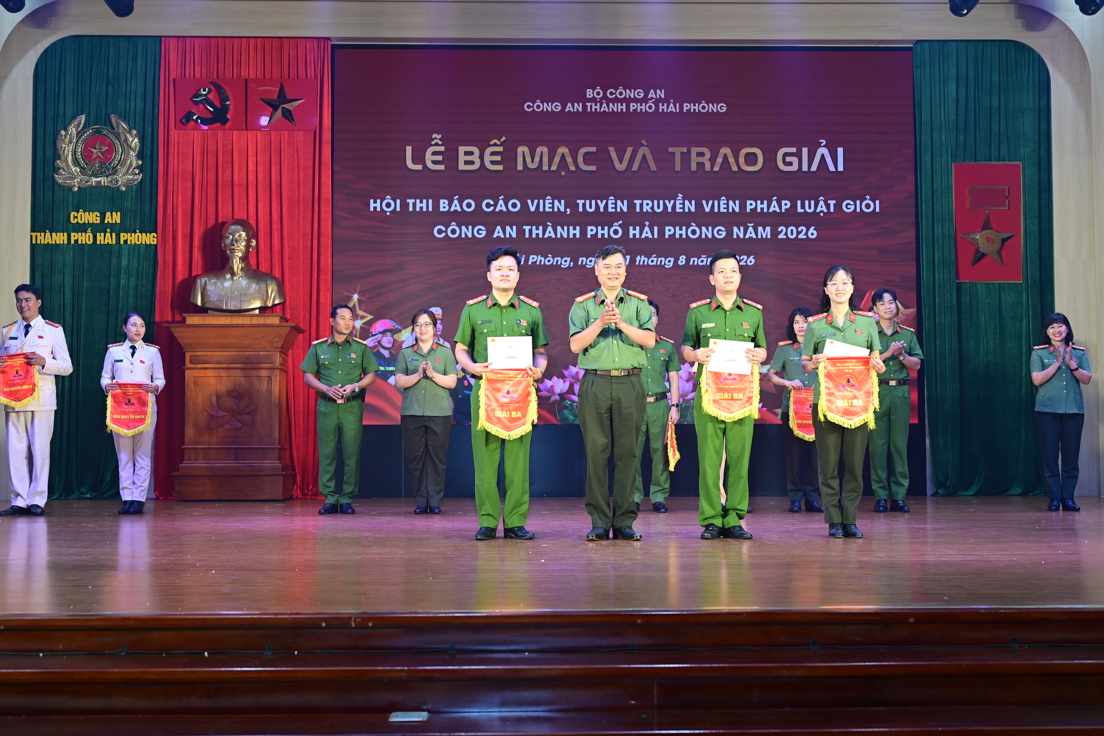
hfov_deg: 46.4
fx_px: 1288
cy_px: 368
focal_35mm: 42
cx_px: 552
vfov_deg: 31.9
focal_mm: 42
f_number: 4
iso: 640
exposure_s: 1/160
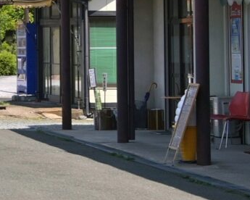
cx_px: -406
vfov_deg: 6.9
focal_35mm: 223
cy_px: -4
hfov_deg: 7.9
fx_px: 1650
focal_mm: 32
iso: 125
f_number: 5.6
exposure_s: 1/500
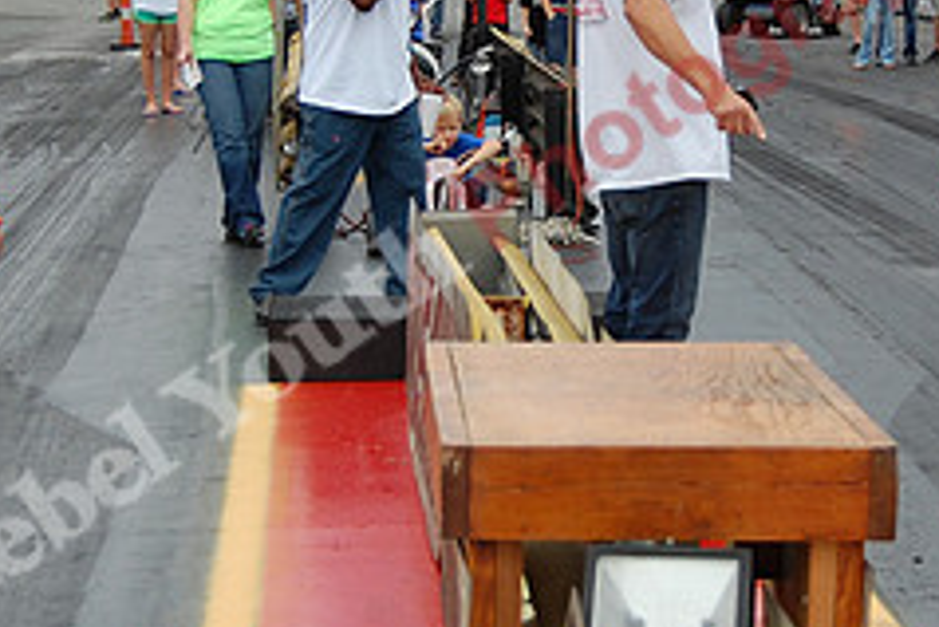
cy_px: 217
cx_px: 529
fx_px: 3053
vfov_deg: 11.7
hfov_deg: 17.5
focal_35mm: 117
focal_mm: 32
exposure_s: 1/1000
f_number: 4.5
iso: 250
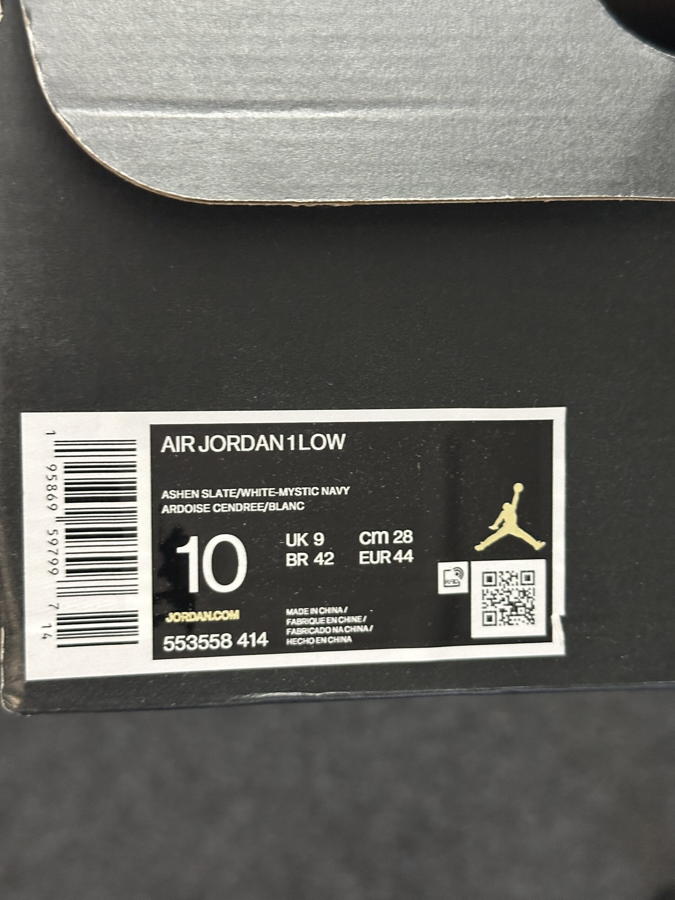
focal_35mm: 48
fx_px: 1248
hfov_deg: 30.3
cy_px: 450
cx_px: 338
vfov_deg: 39.7
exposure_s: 1/33
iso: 400
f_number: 1.78
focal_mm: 6.86
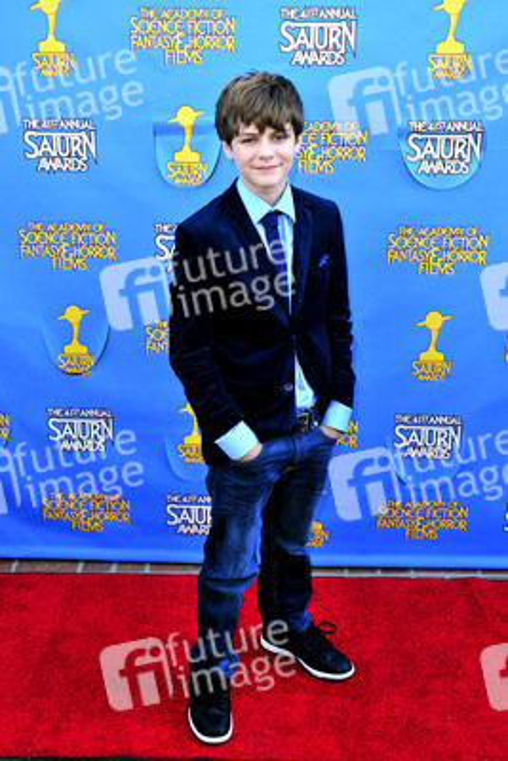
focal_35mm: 42
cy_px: 380
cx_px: 254
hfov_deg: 31.9
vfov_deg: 46.4
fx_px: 888
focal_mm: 42
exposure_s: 1/500
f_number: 4
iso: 800
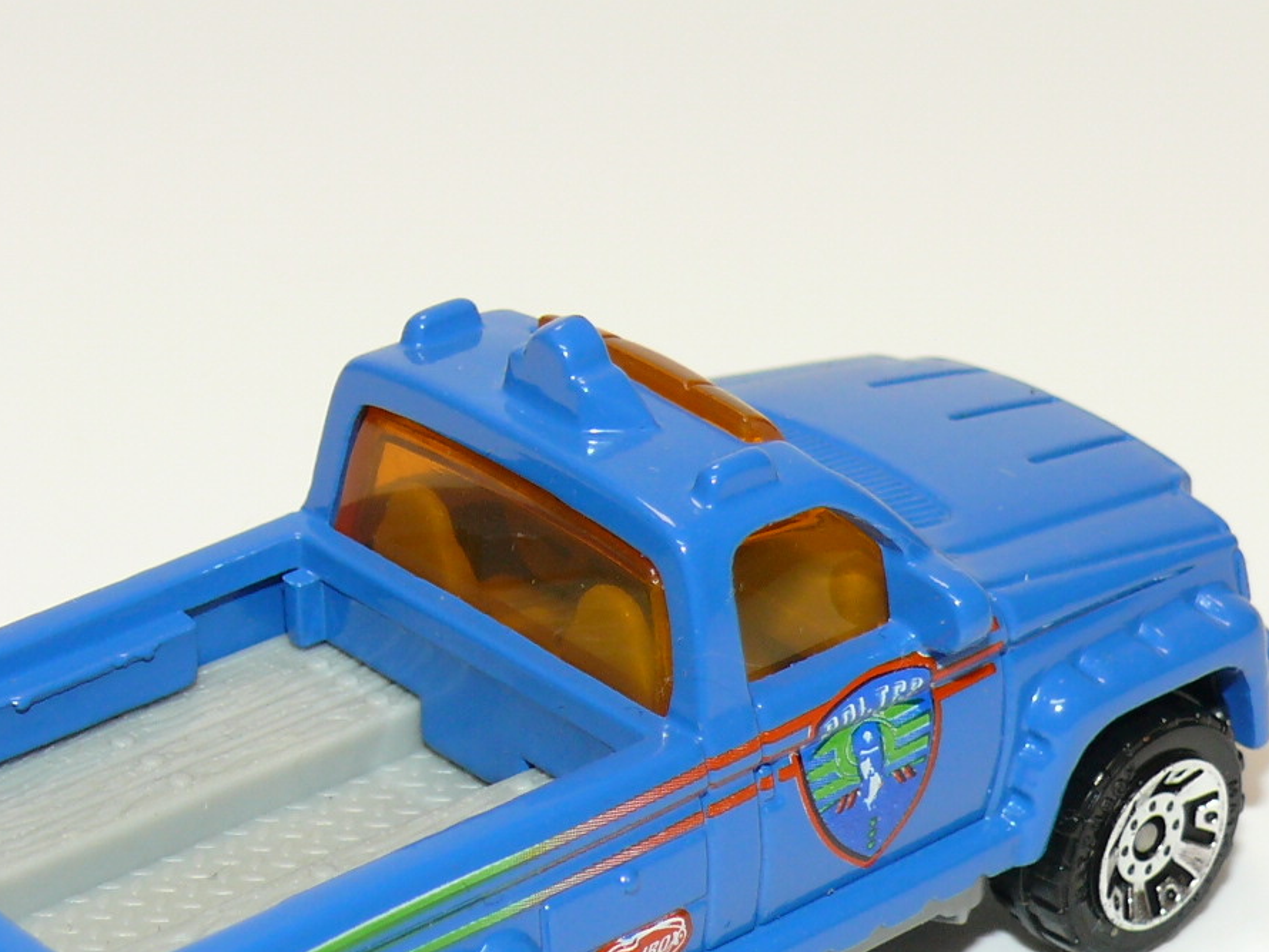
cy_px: 683
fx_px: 4877
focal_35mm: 133
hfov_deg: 14.8
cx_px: 472
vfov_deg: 11.1
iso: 100
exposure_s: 1/30
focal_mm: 11.2
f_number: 4
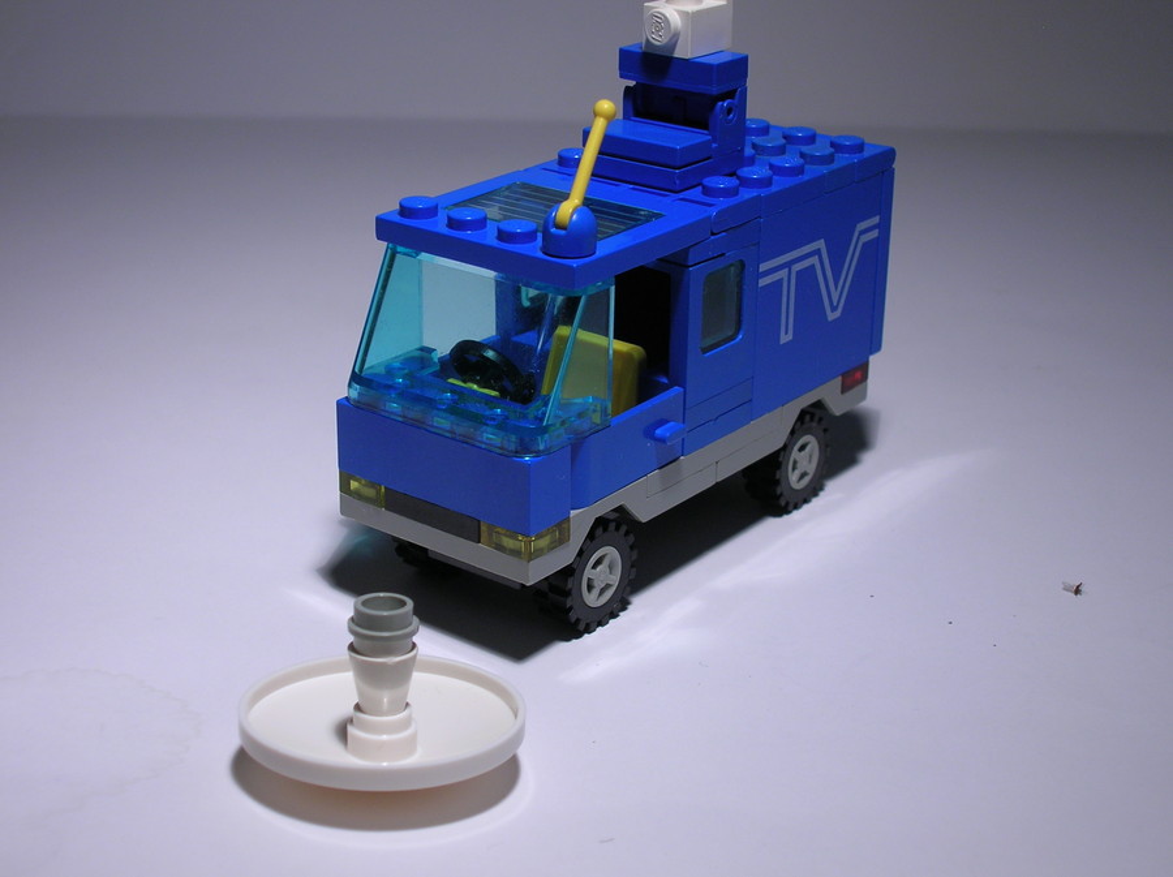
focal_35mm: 58
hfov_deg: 33.3
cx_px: 586
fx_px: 1963
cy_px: 438
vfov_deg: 25.2
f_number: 3.5
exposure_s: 1/35.8
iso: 50
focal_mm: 9.7
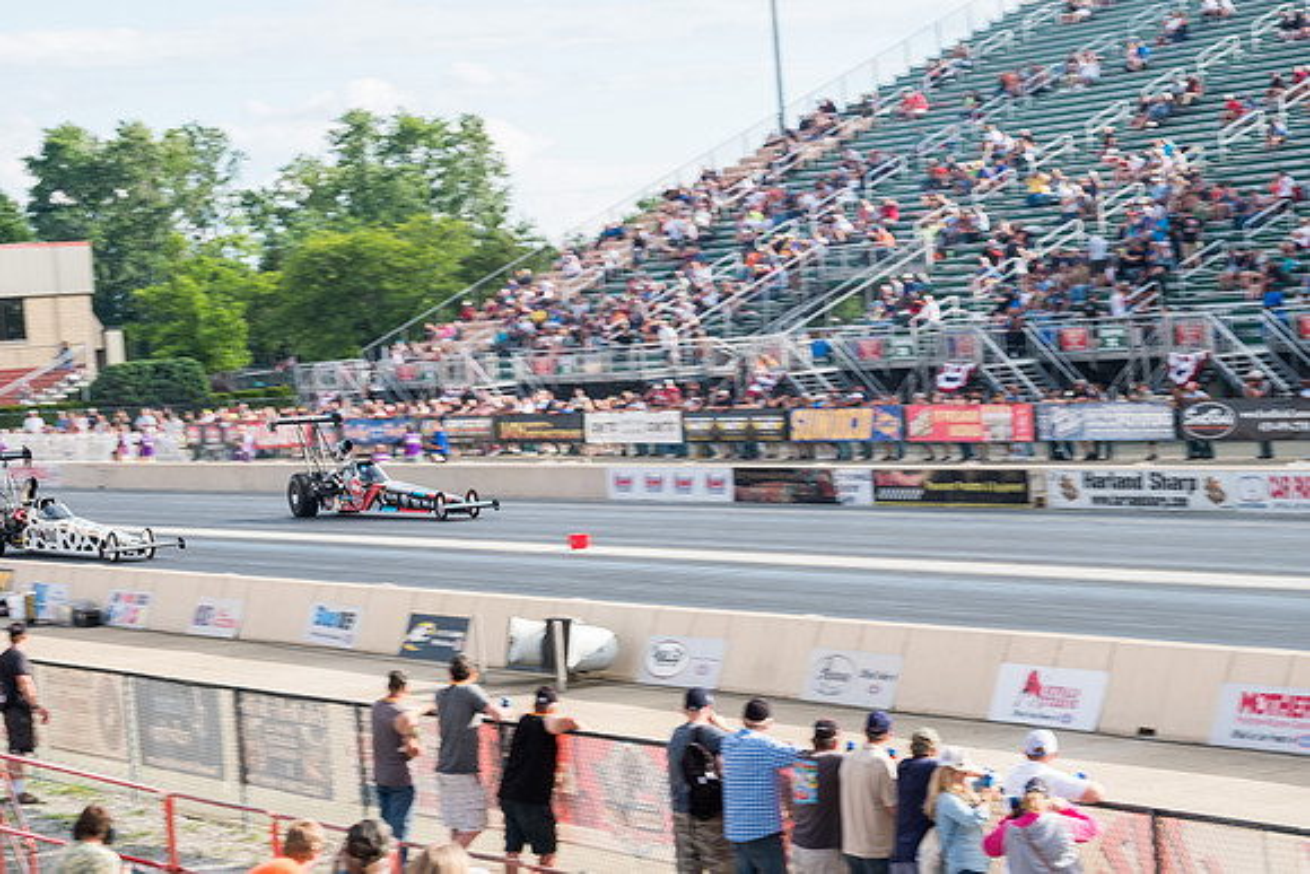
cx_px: 655
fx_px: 4222
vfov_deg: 11.8
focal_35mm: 116
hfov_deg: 17.6
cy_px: 437
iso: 400
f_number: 9
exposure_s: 1/200
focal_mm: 77.3
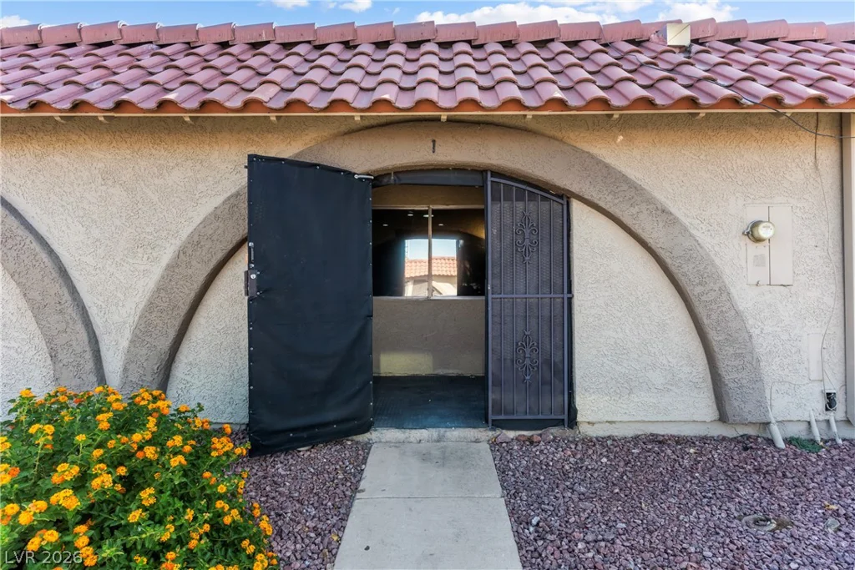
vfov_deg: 64.6
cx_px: 428
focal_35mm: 19
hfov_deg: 86.9
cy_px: 285
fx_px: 451
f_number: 8
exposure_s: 1/5000
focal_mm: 19
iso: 400
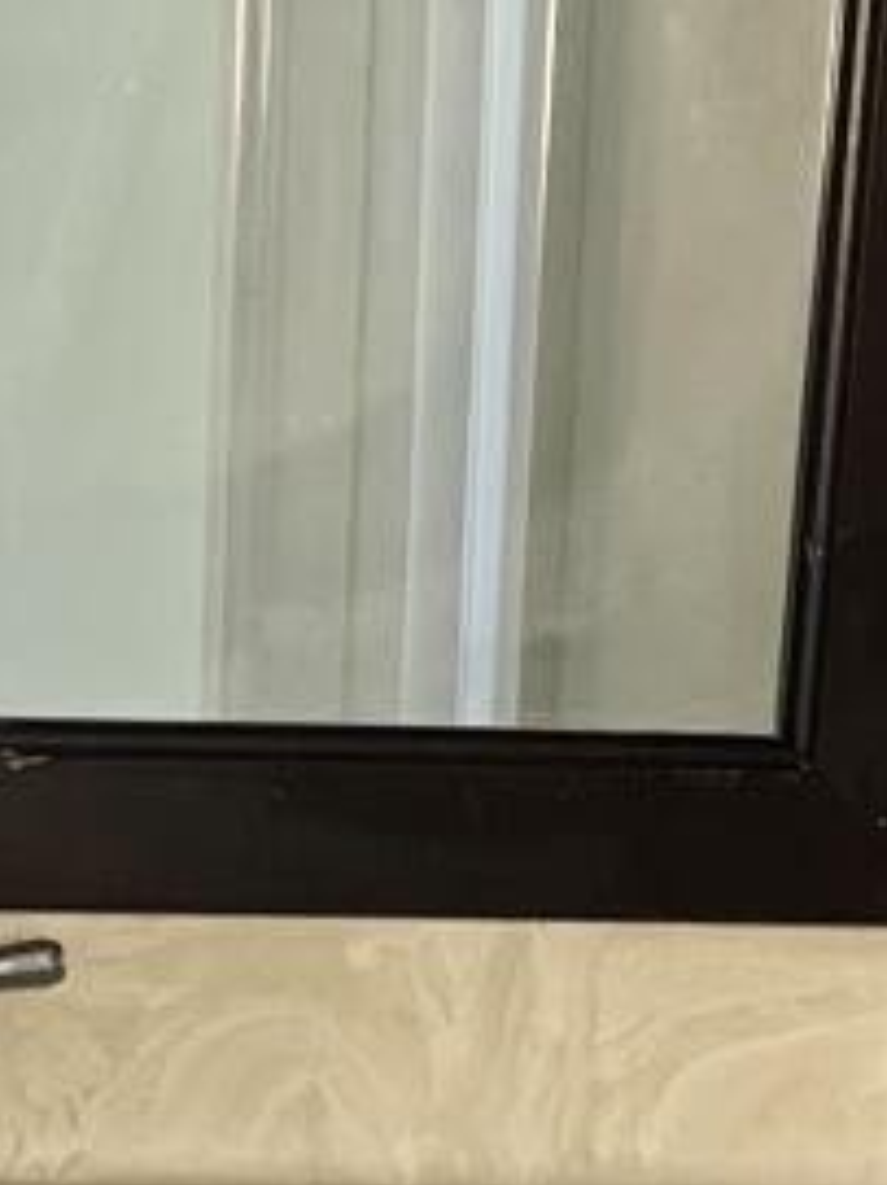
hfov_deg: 7.7
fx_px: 6565
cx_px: -227
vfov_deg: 9.9
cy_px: 1850
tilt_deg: -17.5
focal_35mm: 192
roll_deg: -1.8
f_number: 1.6
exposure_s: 1/122
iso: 100
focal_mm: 5.1
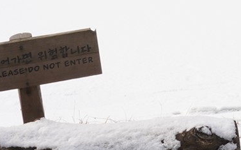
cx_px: 400
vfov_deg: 8.1
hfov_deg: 12.4
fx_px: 1030
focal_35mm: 157
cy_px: -116
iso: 320
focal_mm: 29
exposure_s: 1/100
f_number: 22
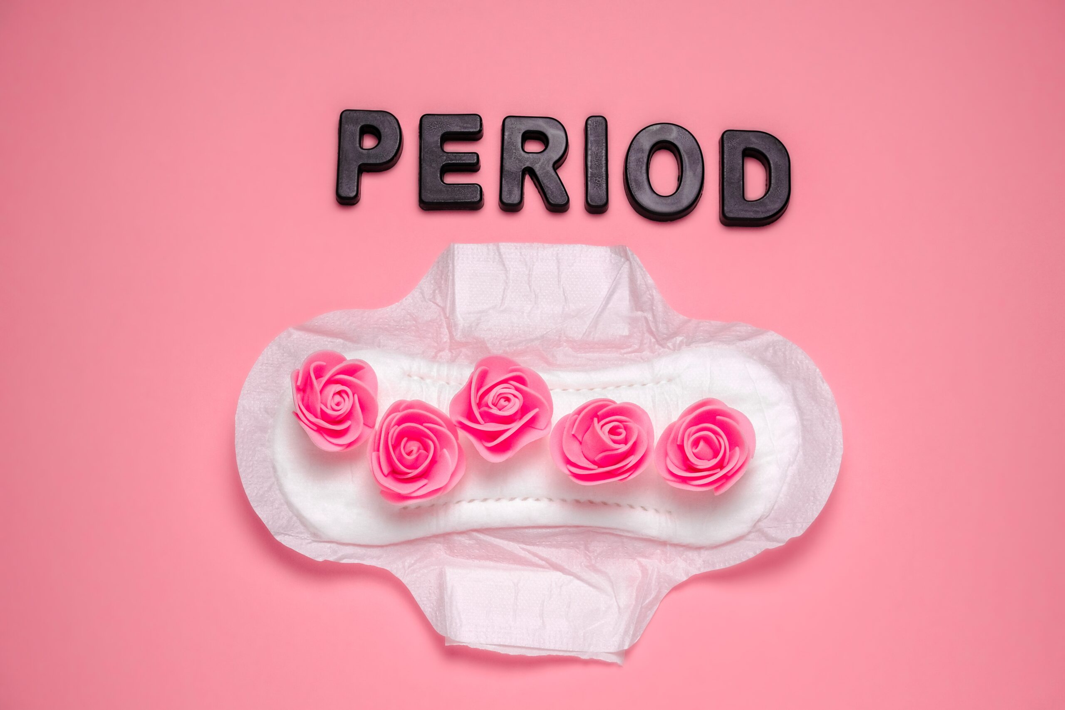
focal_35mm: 68
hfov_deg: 29.7
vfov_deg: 20.0
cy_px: 355
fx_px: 2012
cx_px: 532
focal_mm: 45
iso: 250
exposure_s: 1/30
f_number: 10
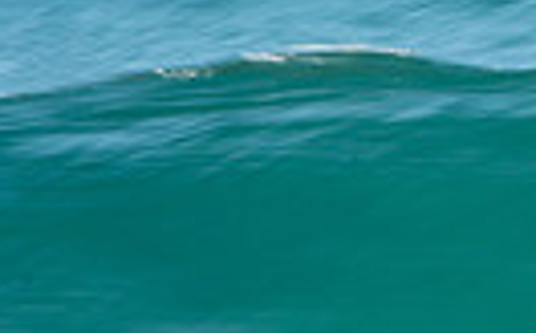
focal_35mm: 2691
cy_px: 351
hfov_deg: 0.8
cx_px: 1048
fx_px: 39243
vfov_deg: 0.5
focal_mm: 400
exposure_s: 1/30
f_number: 20
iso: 100
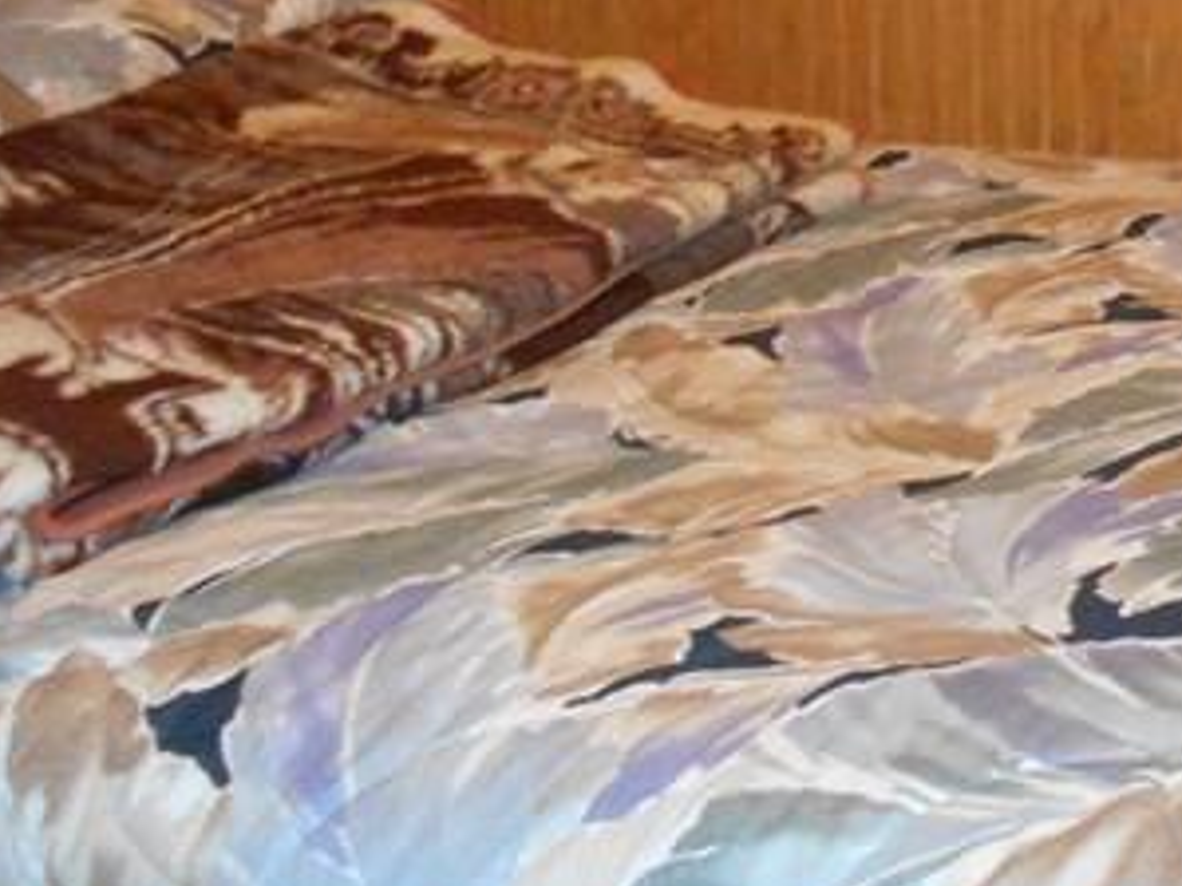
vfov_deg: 15.9
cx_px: 1435
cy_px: -198
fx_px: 3038
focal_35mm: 89
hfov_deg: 20.5
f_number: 3.2
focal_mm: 4.6
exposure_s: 1/25
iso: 560
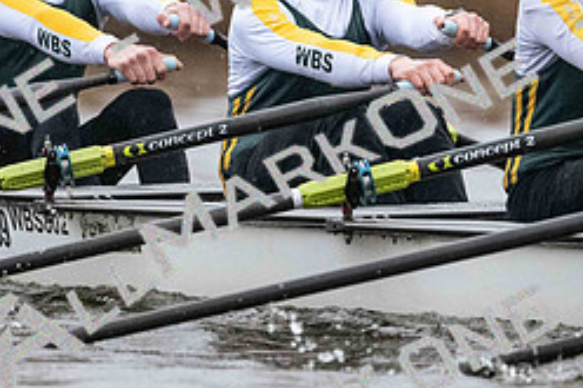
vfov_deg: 1.5
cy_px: 32
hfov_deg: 2.2
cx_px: 468
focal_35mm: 936
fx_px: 15147
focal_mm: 400
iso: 7200
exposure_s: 1/1600
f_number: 4.5
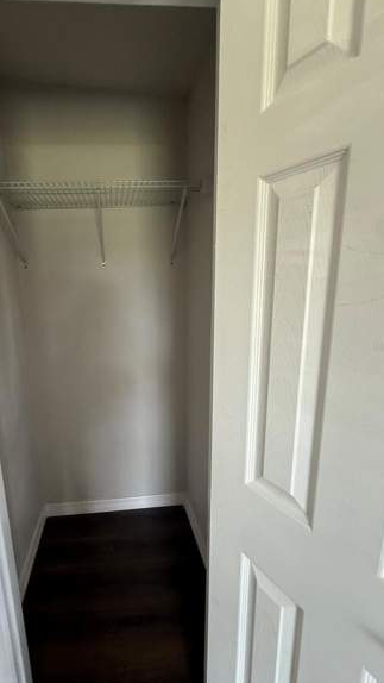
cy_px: 346
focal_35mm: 17
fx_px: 308
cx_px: 133
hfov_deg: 62.6
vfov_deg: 95.9
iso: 320
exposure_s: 1/99
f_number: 2.2
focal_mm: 2.22
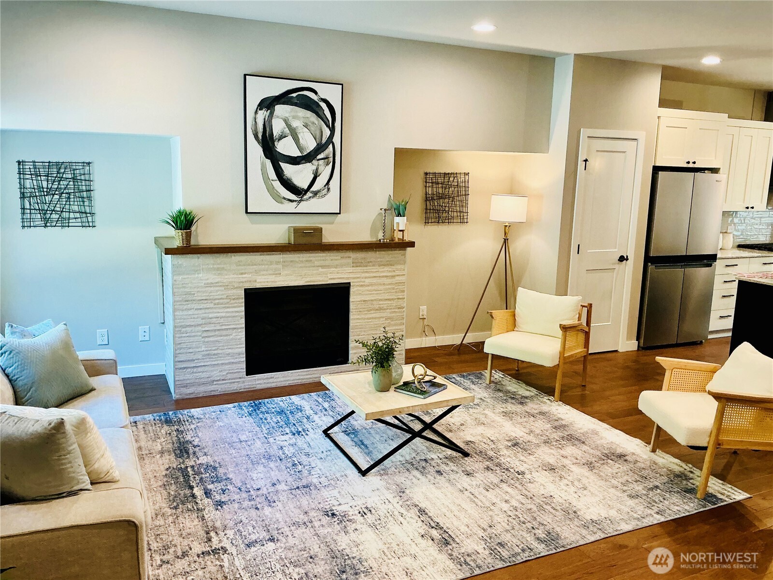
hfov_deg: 61.7
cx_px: 386
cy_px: 290
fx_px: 648
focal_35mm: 29
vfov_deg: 48.2
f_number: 1.8
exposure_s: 1/60
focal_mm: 3
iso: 125
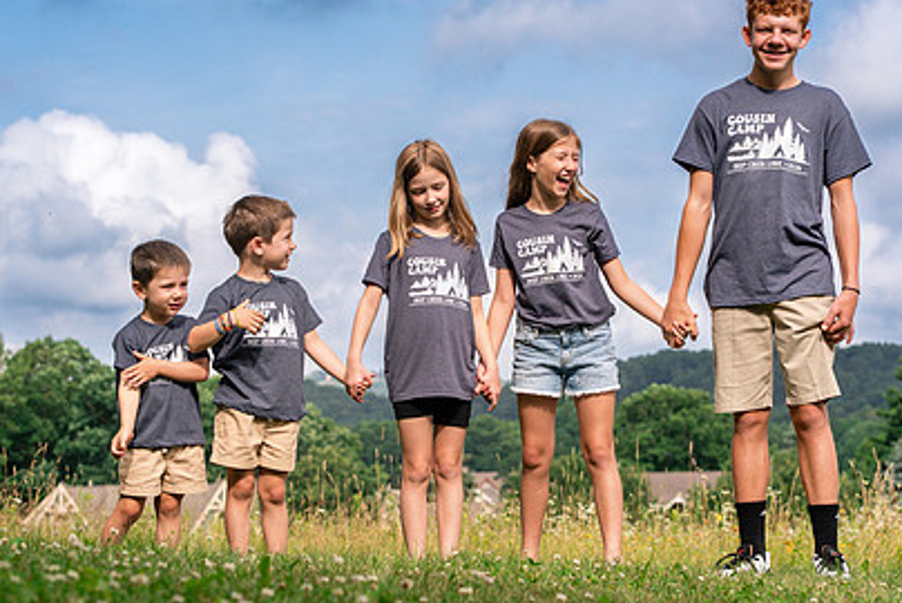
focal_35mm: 122
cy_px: 341
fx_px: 3059
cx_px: 433
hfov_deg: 16.8
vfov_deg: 11.3
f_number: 5.6
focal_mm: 85
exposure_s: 1/1600
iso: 400
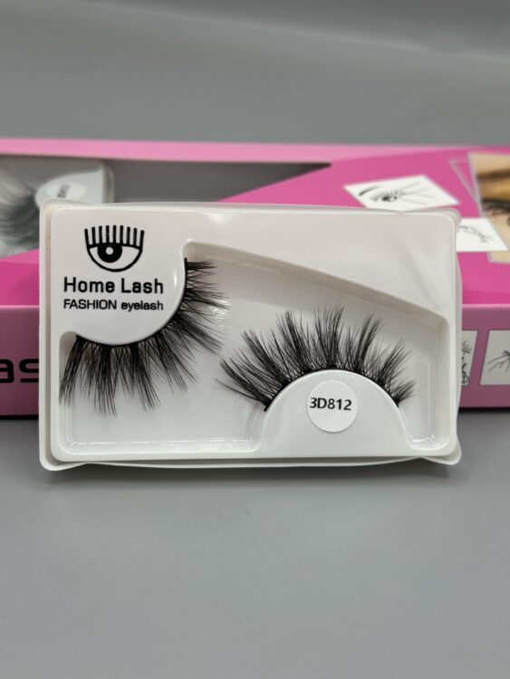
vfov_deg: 39.6
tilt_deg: -31.8
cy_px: 340
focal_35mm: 48
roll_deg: -3.1
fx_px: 942
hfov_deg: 30.3
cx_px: 255
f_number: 1.78
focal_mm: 6.86
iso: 64
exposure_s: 1/1263
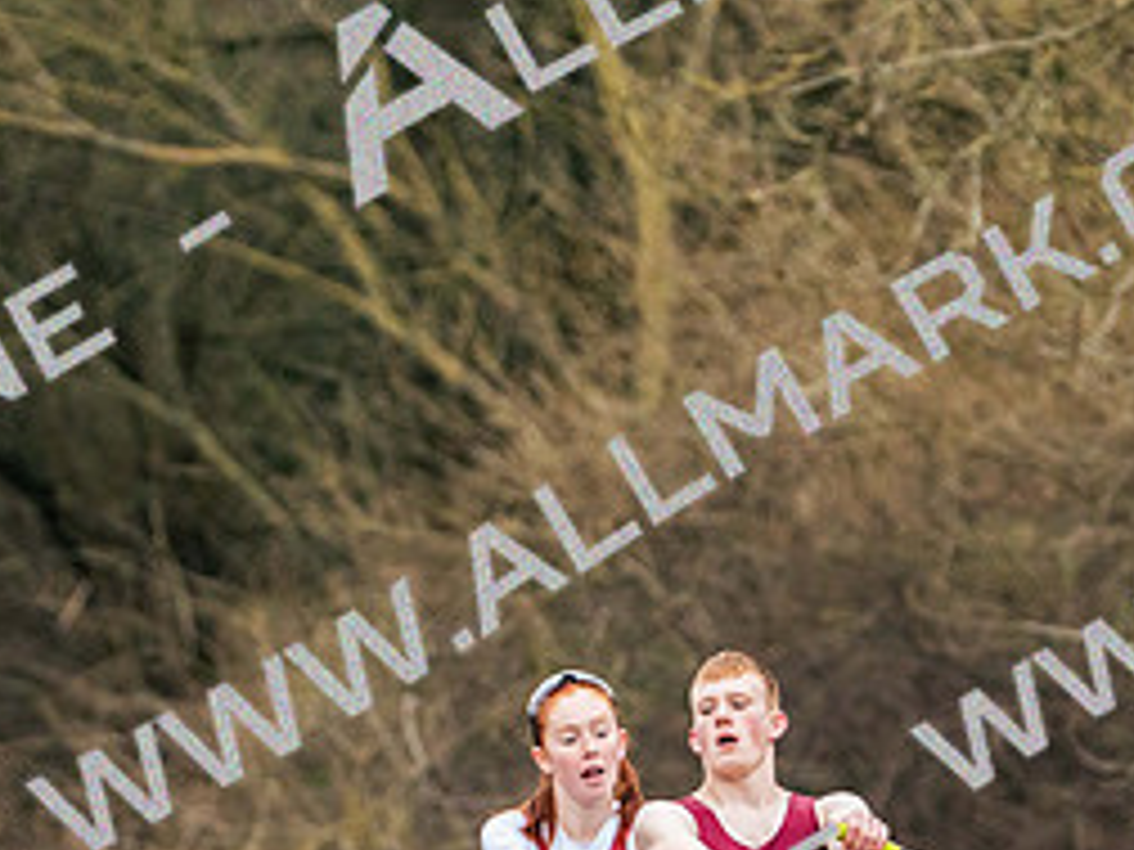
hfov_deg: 2.3
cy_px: 866
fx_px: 28763
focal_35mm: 878
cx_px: 585
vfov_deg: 1.7
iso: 4000
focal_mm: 397
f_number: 6.3
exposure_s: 1/2000
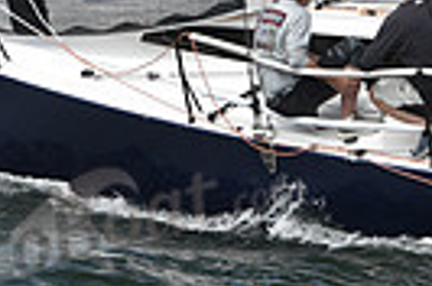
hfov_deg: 6.7
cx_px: 474
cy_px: 21
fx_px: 3663
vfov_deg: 4.5
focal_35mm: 306
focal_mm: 70
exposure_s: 1/1000
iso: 320
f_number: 9
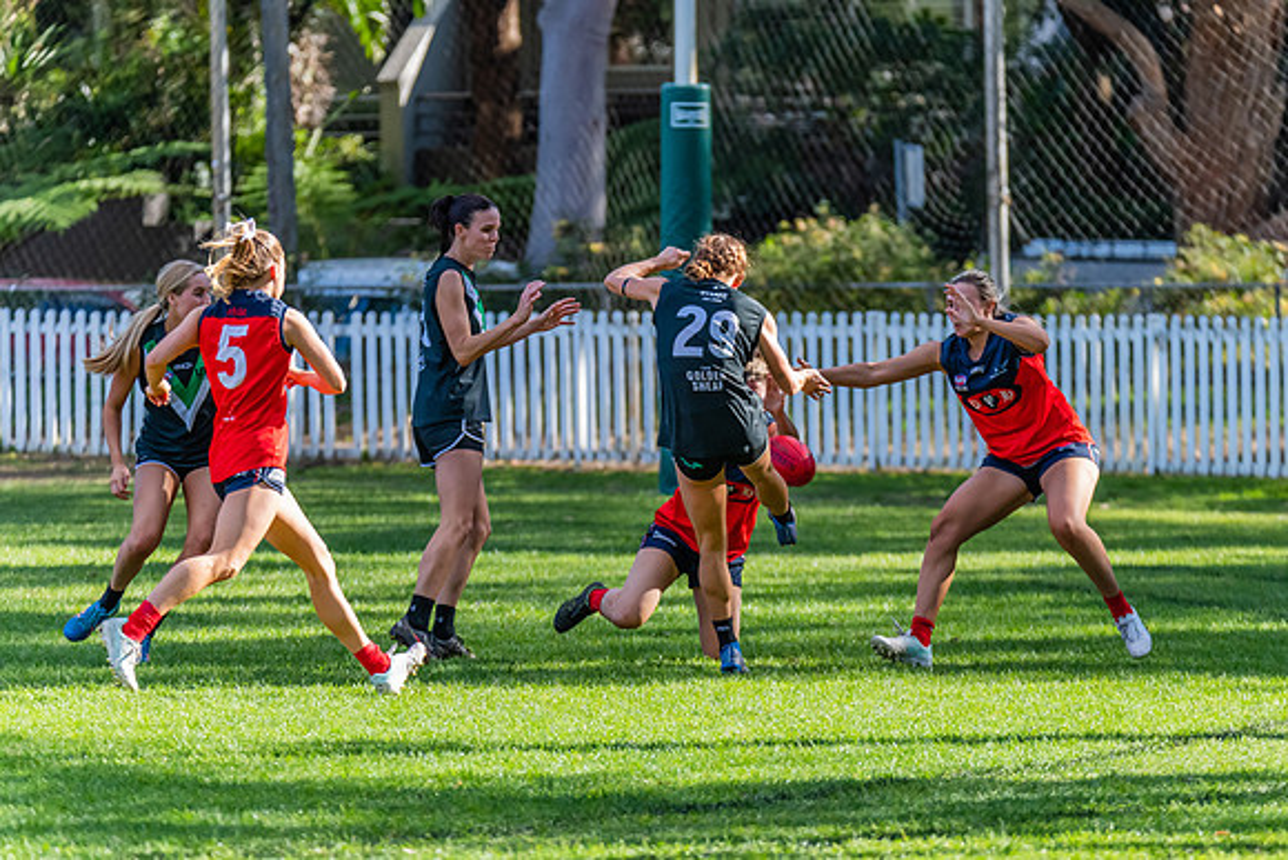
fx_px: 11548
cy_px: 440
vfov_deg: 4.3
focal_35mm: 323
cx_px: 729
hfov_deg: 6.4
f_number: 5.6
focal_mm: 280
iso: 1400
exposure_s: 1/1600
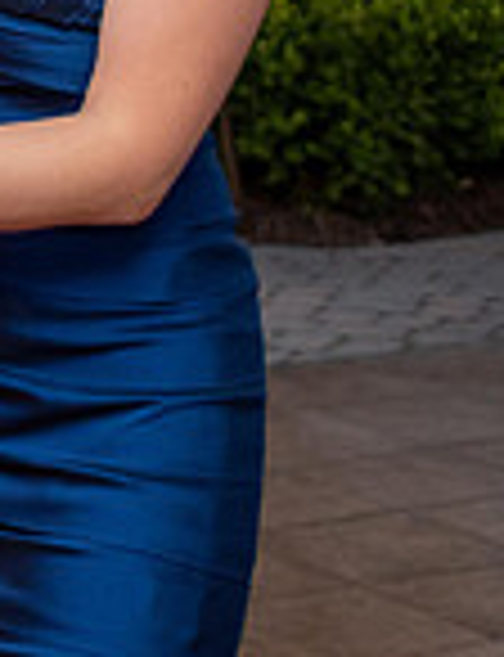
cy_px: -58
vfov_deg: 10.2
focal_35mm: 191
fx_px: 3655
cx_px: -157
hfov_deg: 7.8
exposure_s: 1/80
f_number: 4.2
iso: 800
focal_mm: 27
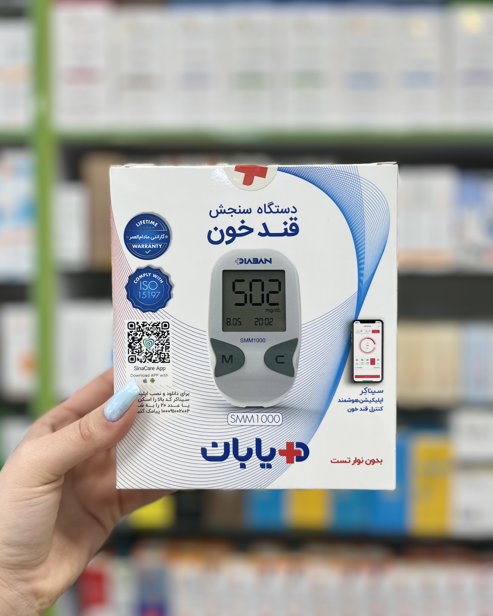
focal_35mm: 28
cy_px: 281
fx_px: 511
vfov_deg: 62.1
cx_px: 251
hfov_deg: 51.5
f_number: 1.6
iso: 50
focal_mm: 5.1
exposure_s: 1/100
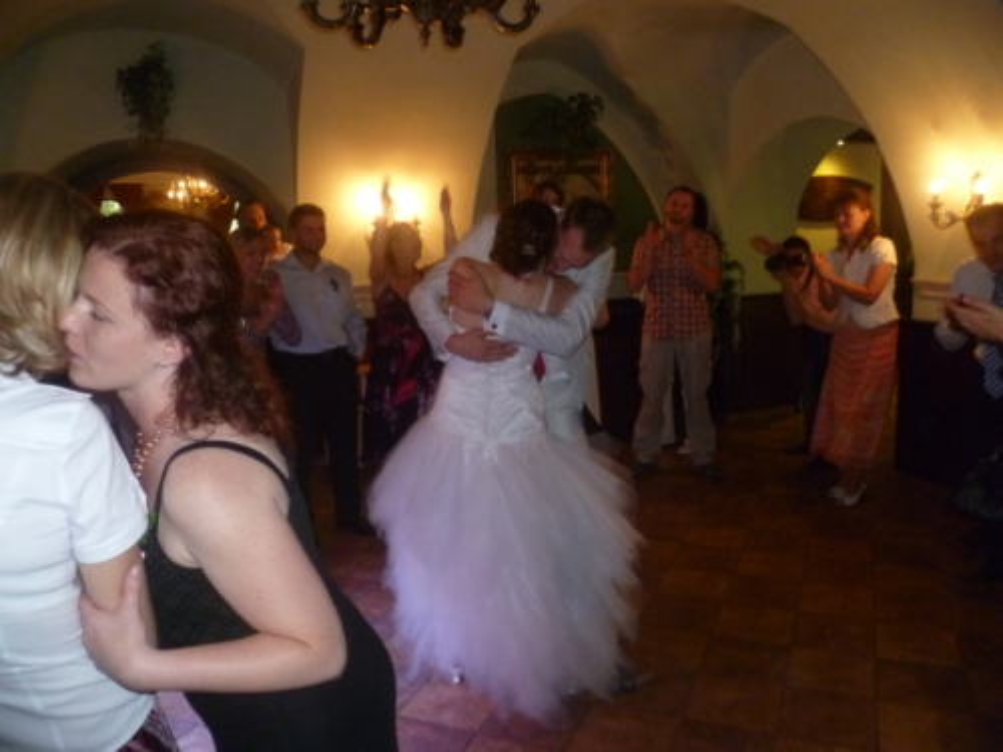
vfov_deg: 49.7
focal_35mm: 28
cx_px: 502
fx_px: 811
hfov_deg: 63.4
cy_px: 376
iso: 400
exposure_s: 1/30
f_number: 2.8
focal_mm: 5
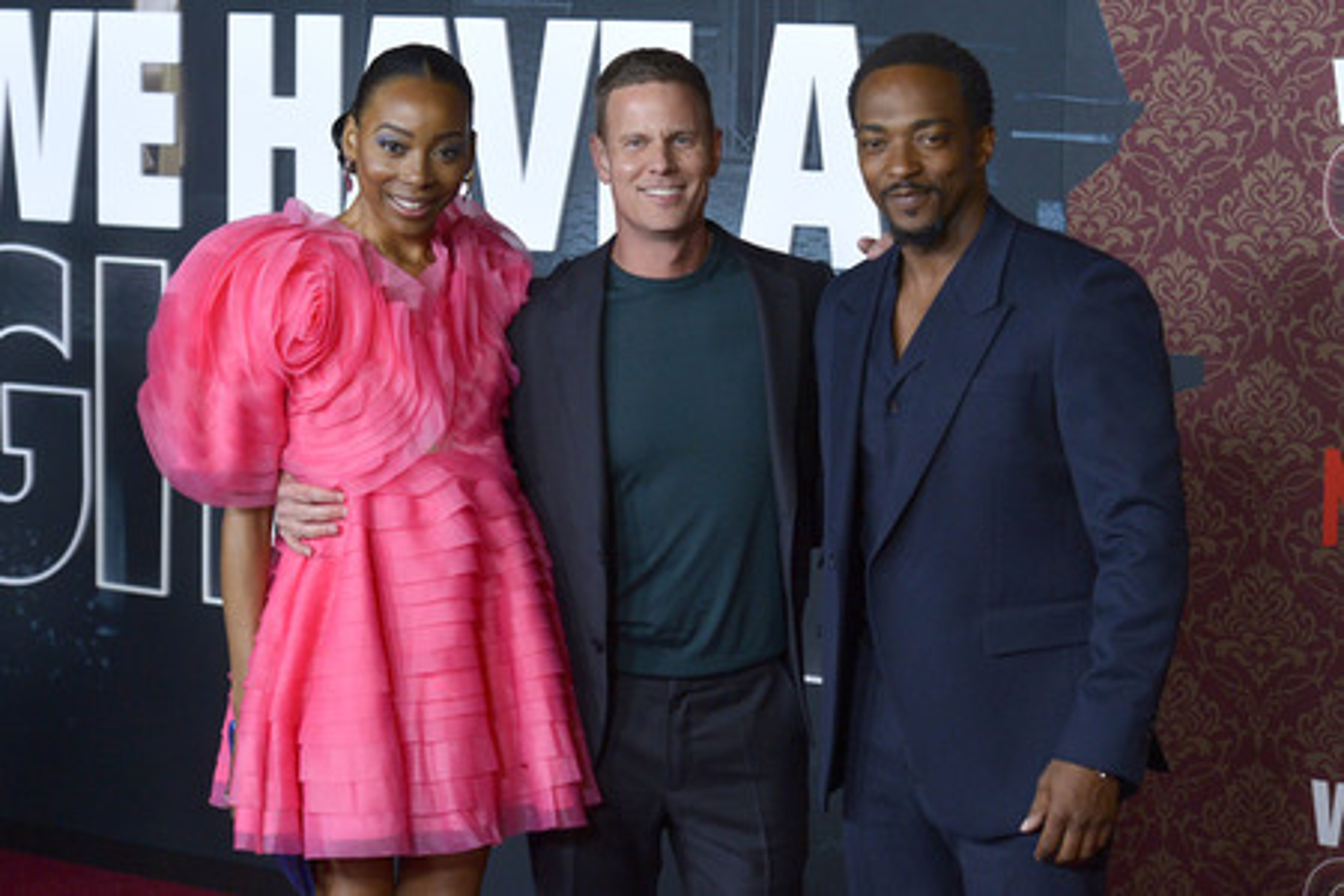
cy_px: 448
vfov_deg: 19.5
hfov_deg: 28.8
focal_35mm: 70
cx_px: 672
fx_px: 2613
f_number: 6.3
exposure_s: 1/320
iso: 2000
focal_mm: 70
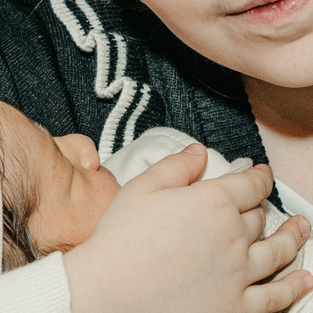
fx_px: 2701
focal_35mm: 264
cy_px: 1
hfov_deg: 6.6
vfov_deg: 6.6
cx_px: 234
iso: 400
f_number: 5
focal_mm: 32
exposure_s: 1/160
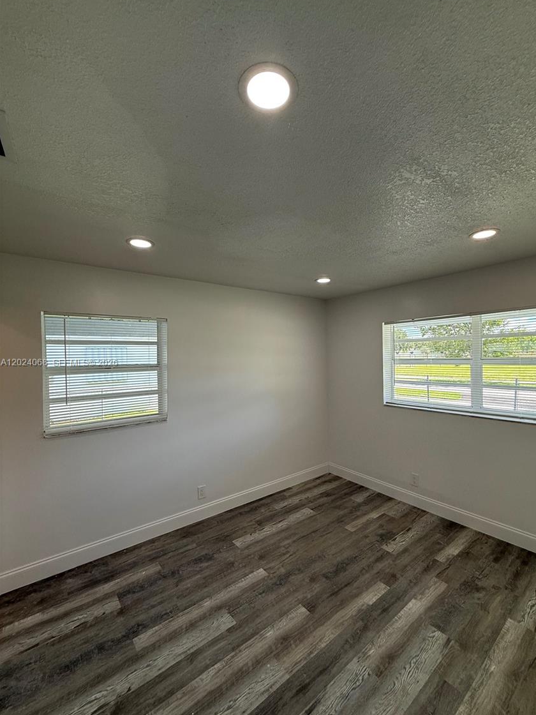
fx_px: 310
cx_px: 287
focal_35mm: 15
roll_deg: -0.2
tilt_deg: -0.8
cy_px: 363
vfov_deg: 98.2
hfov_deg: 81.6
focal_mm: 2.22
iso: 64
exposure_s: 1/153
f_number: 2.2
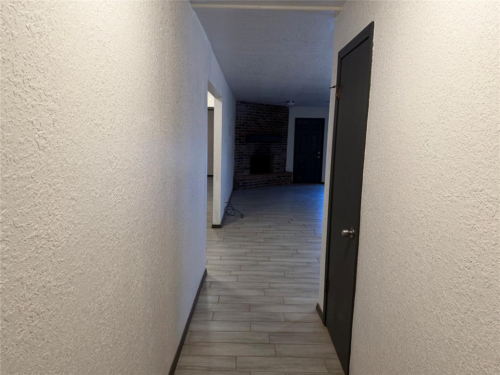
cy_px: 188
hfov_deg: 71.6
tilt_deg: -4.8
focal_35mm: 24
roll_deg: -0.2
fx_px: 347
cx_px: 250
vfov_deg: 56.8
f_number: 1.78
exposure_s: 1/60
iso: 160
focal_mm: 6.76
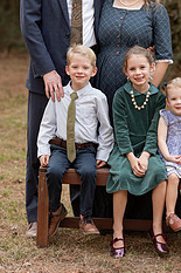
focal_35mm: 164
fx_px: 1239
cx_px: 133
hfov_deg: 8.3
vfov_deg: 12.5
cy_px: 80
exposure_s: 1/640
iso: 640
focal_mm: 85
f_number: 2.5
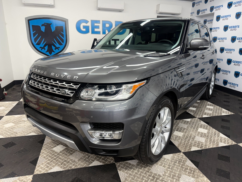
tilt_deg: -15.6
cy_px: 91
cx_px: 121
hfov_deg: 71.6
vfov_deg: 56.8
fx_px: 168
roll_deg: -1.5
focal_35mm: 24
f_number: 1.78
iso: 125
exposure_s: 1/120
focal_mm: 6.76
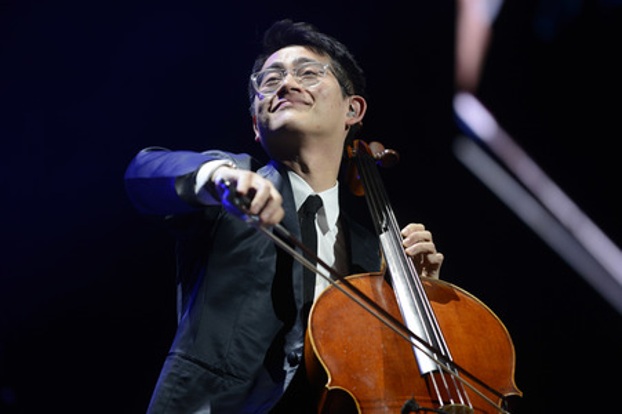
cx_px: 311
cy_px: 207
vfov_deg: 6.9
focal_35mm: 200
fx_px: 3453
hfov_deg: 10.3
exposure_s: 1/160
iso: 800
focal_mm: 200
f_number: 2.8
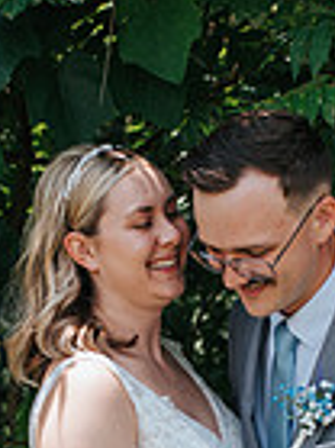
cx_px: 229
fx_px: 1409
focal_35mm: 109
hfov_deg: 13.5
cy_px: 406
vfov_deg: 17.8
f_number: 2.8
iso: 100
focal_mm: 35
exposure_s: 1/500
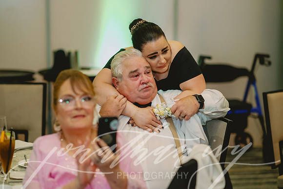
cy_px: 94
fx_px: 668
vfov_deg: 16.1
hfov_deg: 23.9
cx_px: 142
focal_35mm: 85
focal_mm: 85
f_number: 2
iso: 2500
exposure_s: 1/125
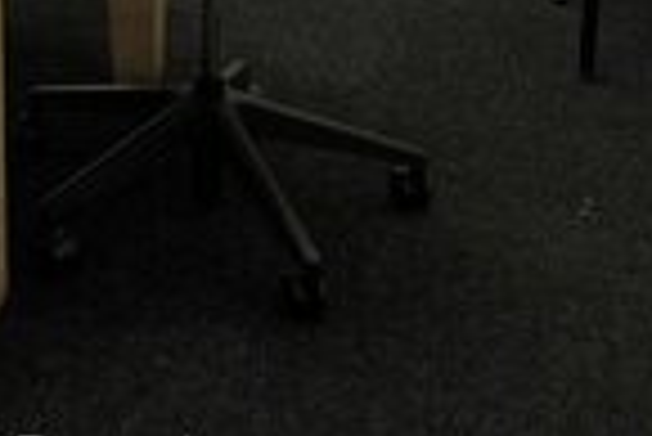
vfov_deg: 13.0
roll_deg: +1.1
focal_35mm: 93
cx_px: -180
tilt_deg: -9.8
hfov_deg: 20.2
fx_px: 1686
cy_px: -398
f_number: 1.6
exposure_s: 1/100
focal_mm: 5.1
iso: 100
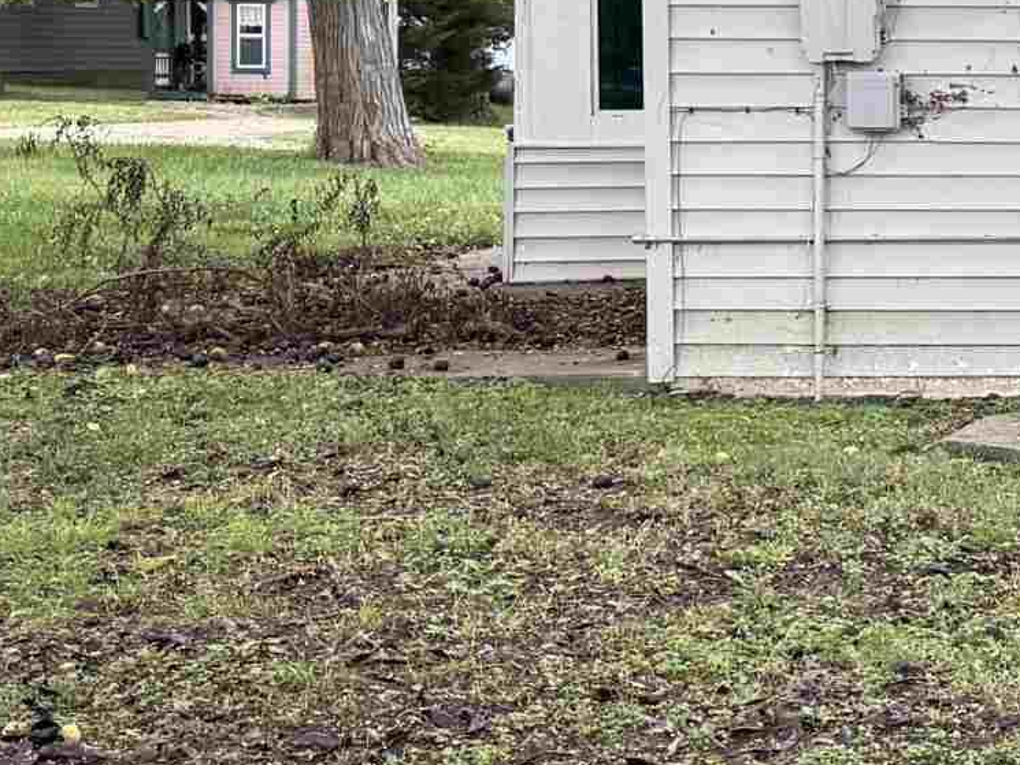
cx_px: 2003
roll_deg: +1.3
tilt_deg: -1.6
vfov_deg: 14.8
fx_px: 2918
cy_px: 135
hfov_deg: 15.9
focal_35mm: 99
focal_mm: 6.76
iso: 100
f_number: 1.78
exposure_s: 1/532
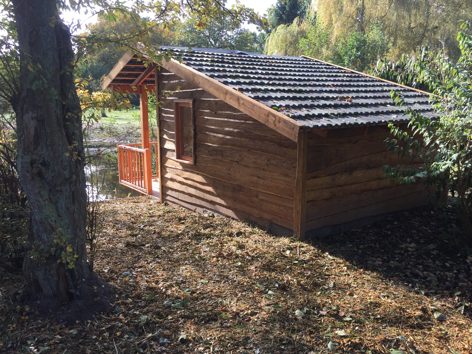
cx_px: 236
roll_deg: -0.1
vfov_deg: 48.2
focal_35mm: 29
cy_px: 177
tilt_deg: -10.1
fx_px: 395
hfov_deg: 61.7
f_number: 2.2
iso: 32
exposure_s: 1/265
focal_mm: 4.15
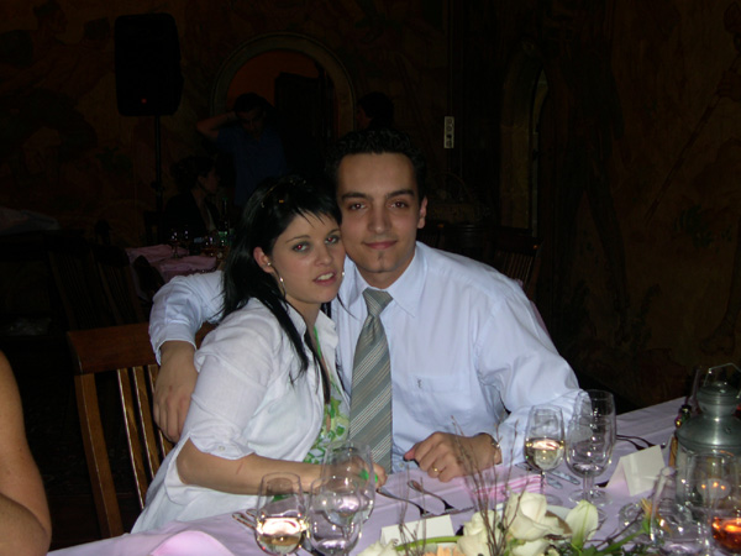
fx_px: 899
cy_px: 278
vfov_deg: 34.3
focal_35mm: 42
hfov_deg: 44.8
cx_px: 370
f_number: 2.9
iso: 100
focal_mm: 9
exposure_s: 1/60
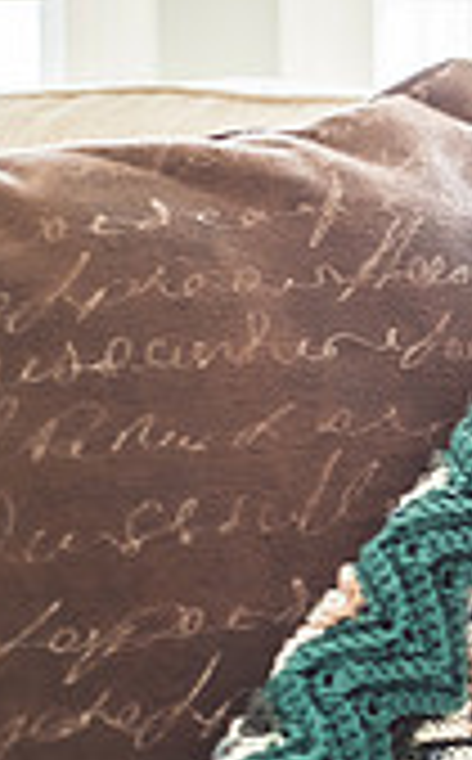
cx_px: 1277
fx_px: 3679
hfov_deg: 6.8
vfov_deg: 11.8
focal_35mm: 178
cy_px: 569
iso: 1000
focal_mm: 50
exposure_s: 1/125
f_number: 2.8
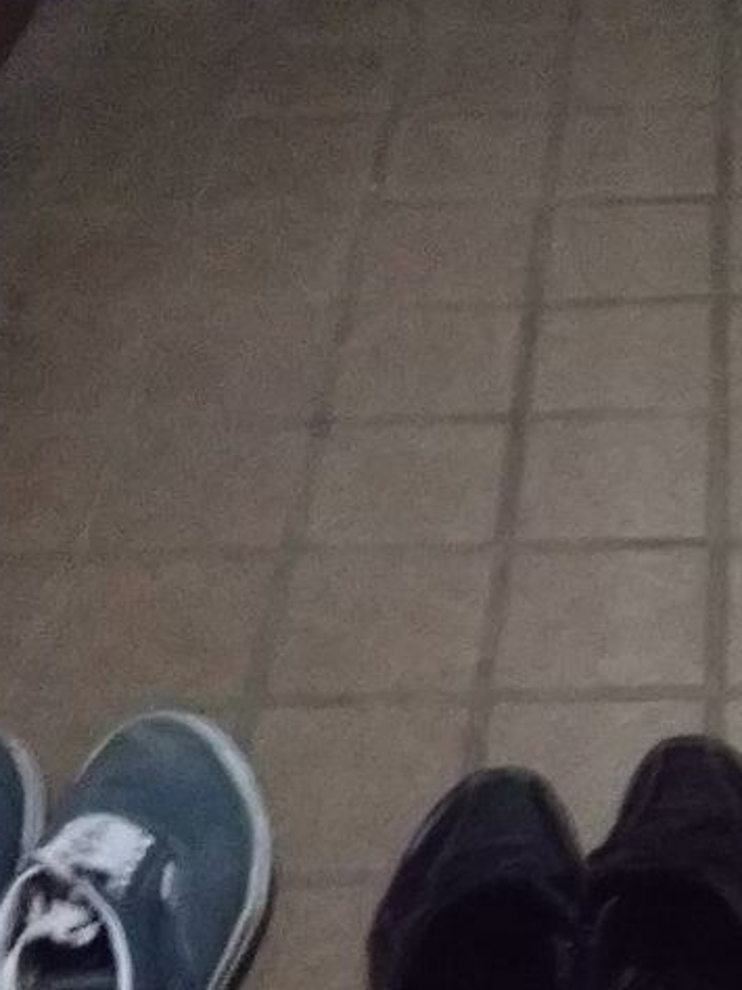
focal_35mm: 76
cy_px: 622
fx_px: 2174
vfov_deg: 25.6
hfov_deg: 19.0
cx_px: 679
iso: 1600
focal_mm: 4
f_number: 2.2
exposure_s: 1/10
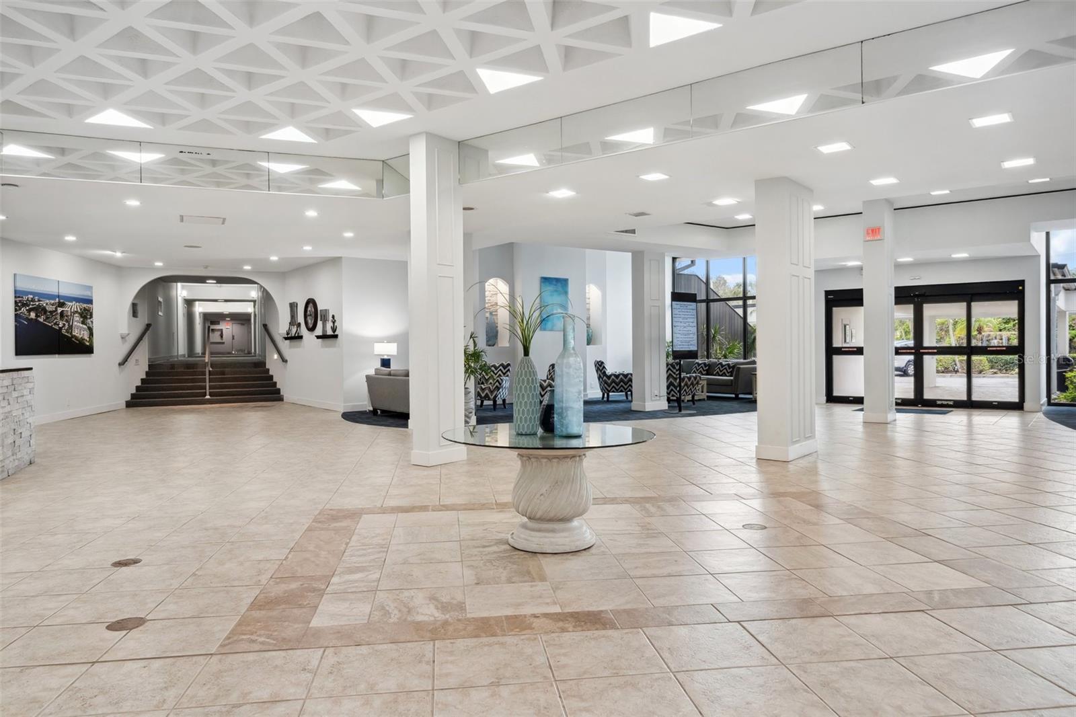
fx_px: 687
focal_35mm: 23
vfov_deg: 55.1
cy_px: 358
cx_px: 538
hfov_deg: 76.1
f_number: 8
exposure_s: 1/10
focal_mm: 23
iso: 250
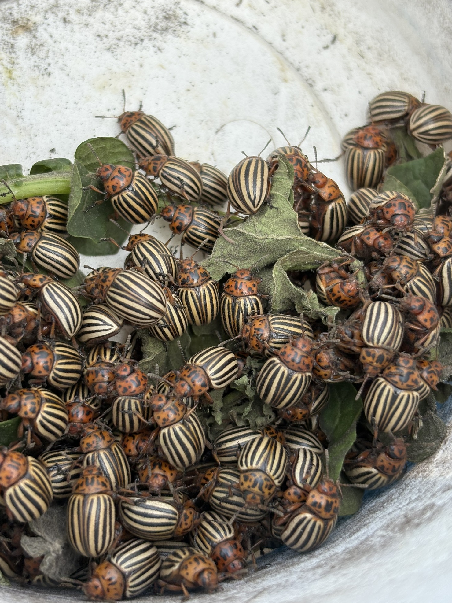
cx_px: 218
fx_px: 940
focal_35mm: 54
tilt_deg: -52.8
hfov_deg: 27.0
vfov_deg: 35.5
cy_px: 297
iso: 40
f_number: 1.6
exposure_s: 1/586
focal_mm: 5.96
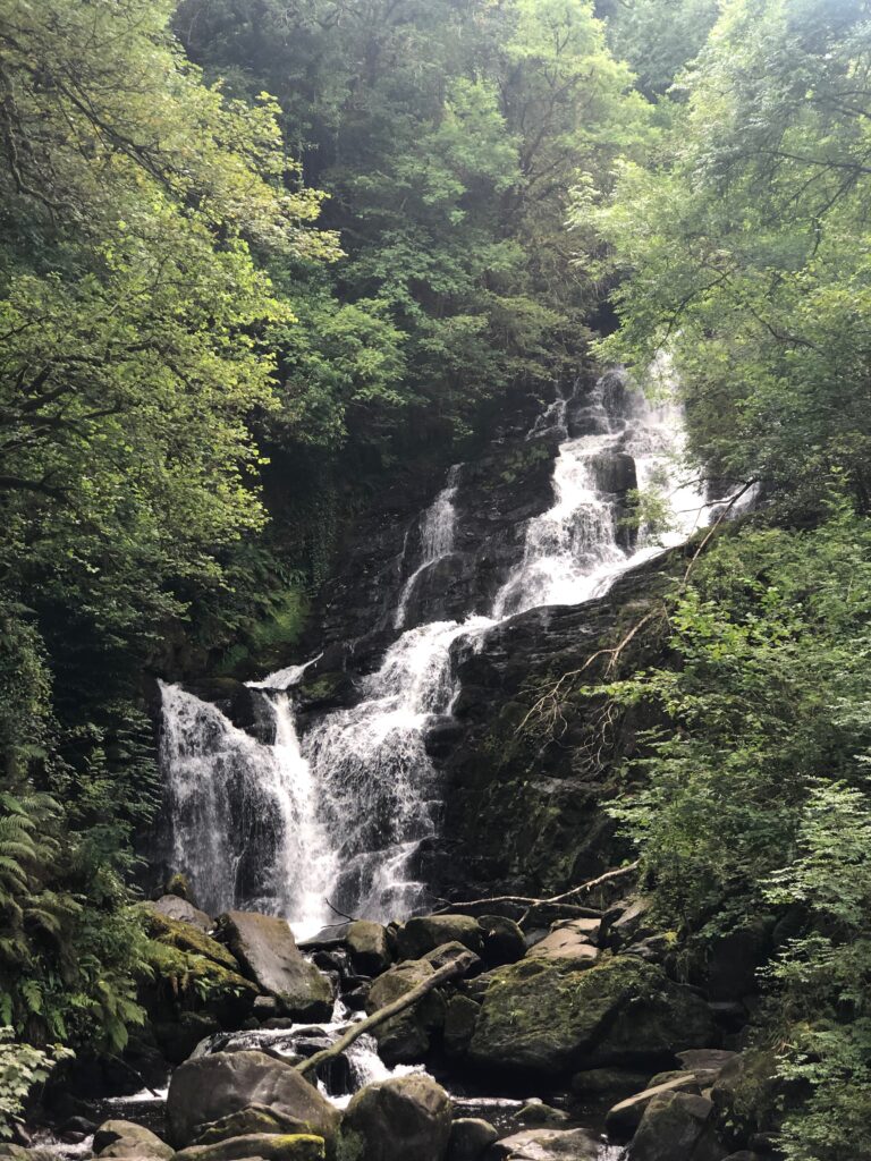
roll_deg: -0.5
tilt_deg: +11.5
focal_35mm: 57
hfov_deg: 25.7
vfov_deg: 33.8
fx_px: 1912
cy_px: 580
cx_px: 436
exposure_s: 1/30
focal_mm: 6.6
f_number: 2.8
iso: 25
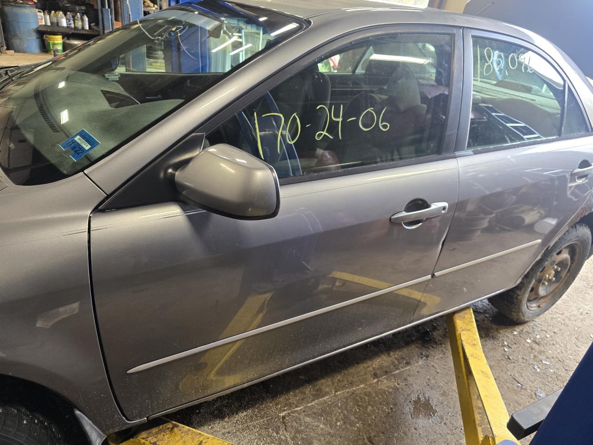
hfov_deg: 73.9
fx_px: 394
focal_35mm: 23
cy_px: 222
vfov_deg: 58.9
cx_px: 296
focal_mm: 6.3
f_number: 1.7
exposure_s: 1/120
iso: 250
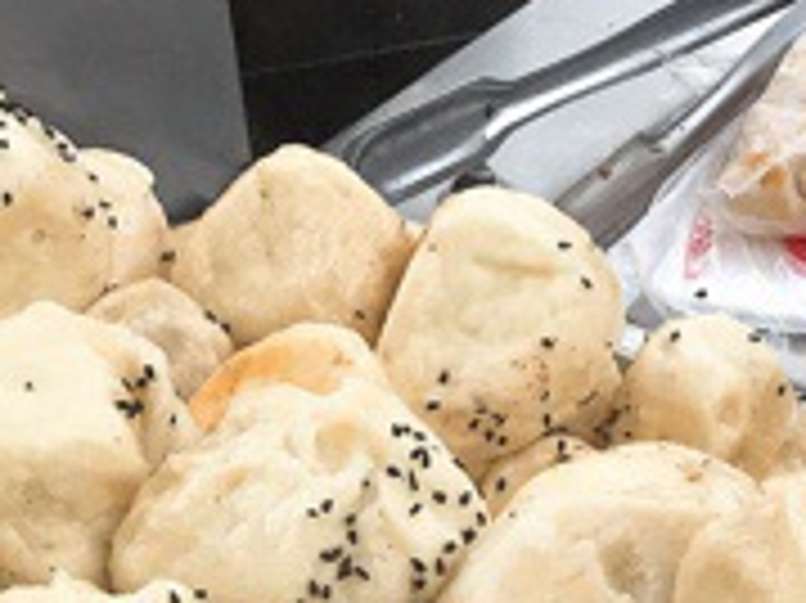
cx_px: 684
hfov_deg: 17.5
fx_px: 2583
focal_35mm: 111
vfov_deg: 12.9
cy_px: 801
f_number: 2.4
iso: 32
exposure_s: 1/40
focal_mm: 3.3
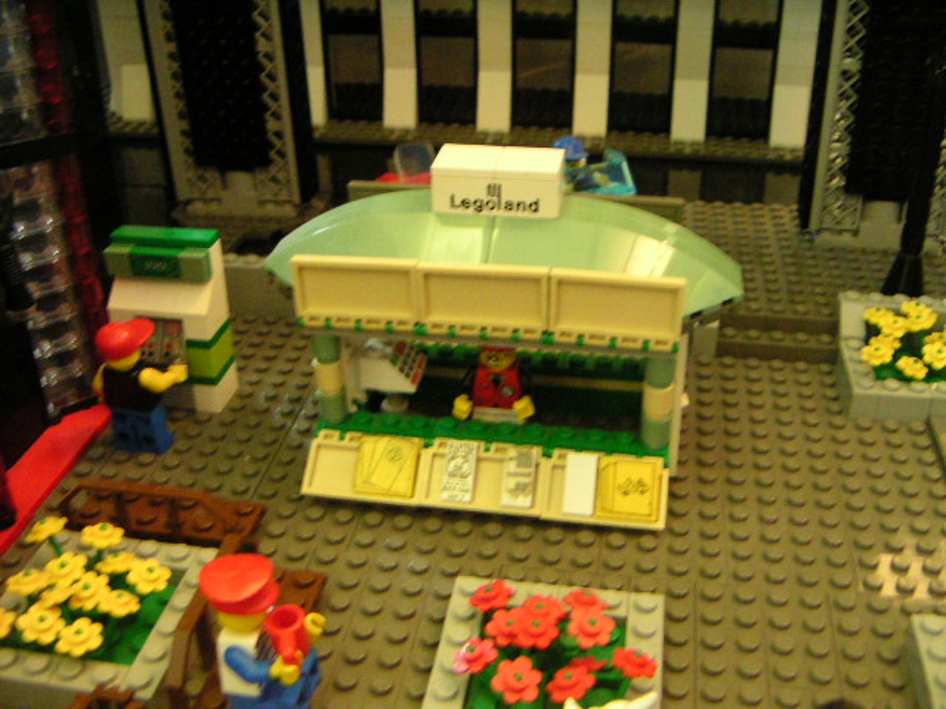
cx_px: 473
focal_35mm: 37
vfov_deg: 38.7
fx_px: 1011
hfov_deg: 50.1
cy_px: 354
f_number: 2.8
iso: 400
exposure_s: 1/20
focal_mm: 4.8
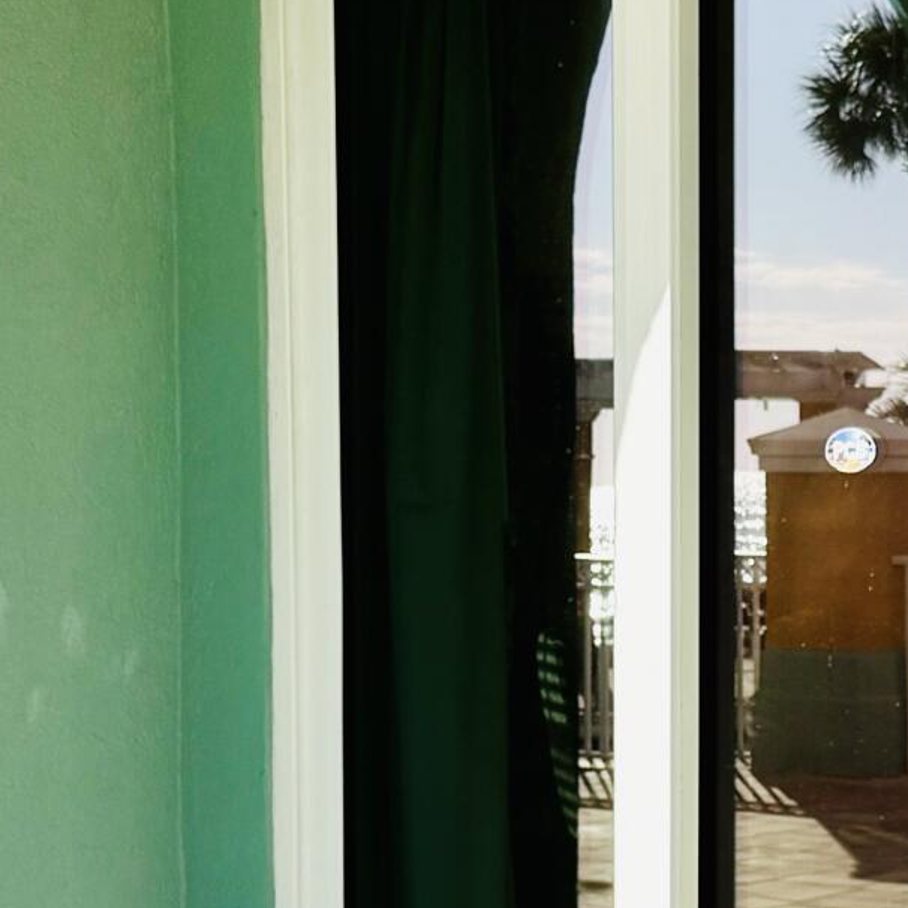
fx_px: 3116
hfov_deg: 16.4
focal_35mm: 105
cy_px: 767
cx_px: 821
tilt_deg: -4.1
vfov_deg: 16.4
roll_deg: -0.9
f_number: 1.78
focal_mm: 6.76
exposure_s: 1/3953
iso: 80
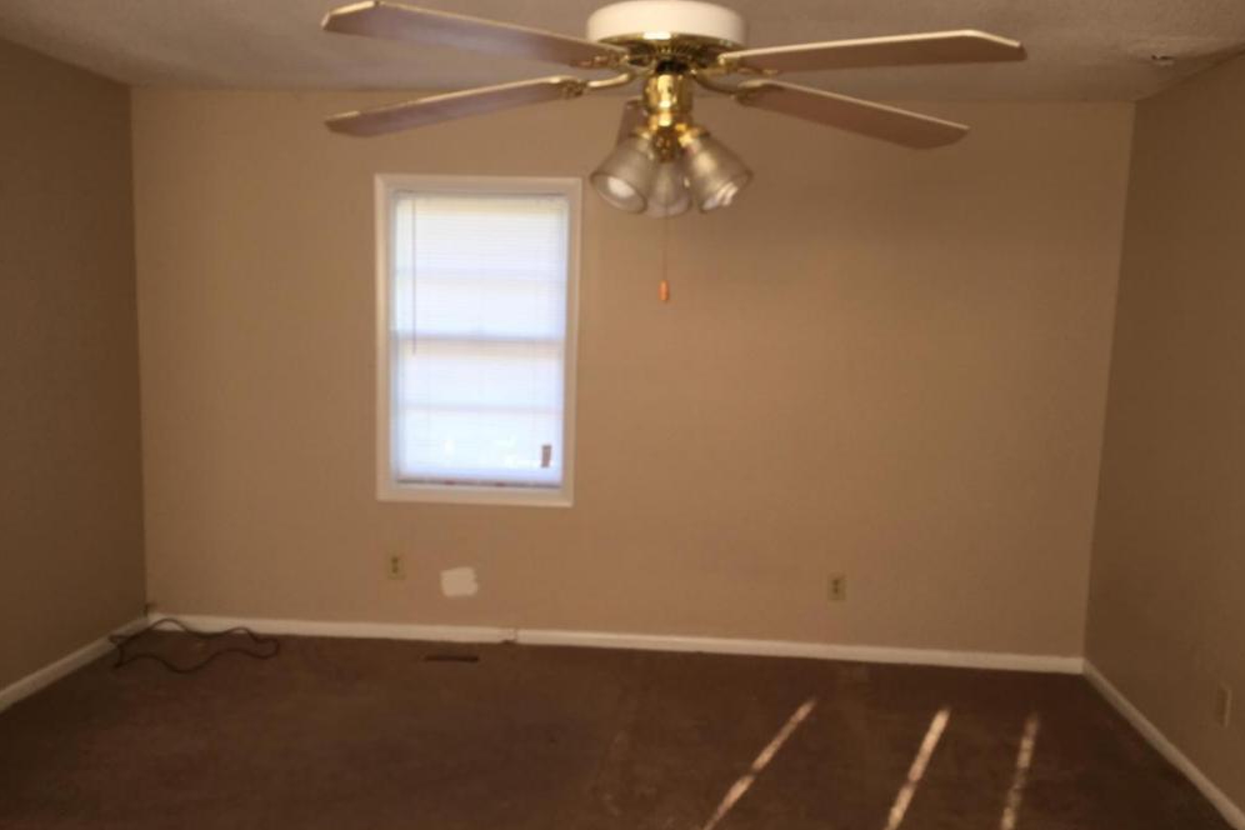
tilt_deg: -8.0
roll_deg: -1.8
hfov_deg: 60.3
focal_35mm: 31
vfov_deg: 42.3
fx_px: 1072
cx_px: 638
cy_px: 460
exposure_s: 1/35
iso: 32
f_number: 2.2
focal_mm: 4.15
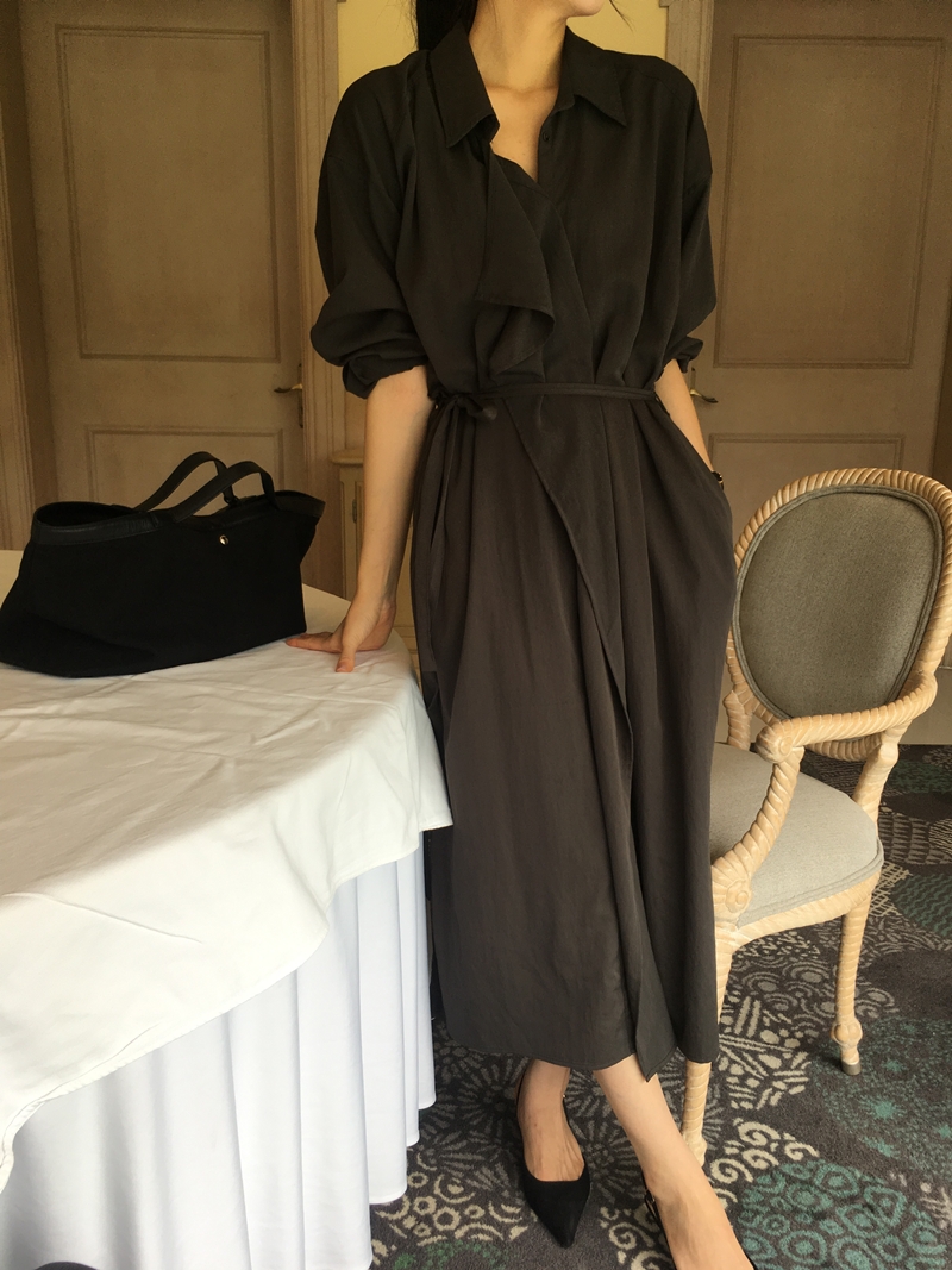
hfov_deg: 48.2
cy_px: 635
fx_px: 1064
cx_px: 476
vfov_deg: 61.7
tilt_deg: -12.7
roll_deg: -2.1
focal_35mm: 29
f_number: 2.2
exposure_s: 1/120
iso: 32
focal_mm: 4.15
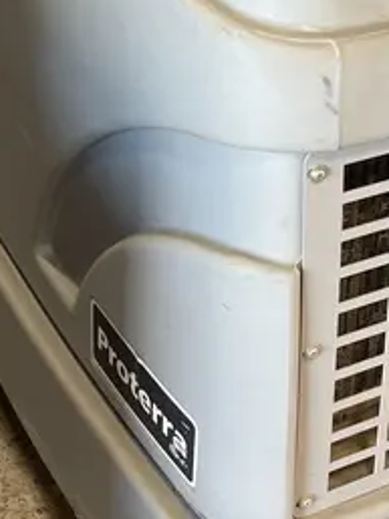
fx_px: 1111
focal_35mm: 74
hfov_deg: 19.9
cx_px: 177
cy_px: 49
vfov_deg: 25.5
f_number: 1.6
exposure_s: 1/74
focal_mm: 5.1
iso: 125
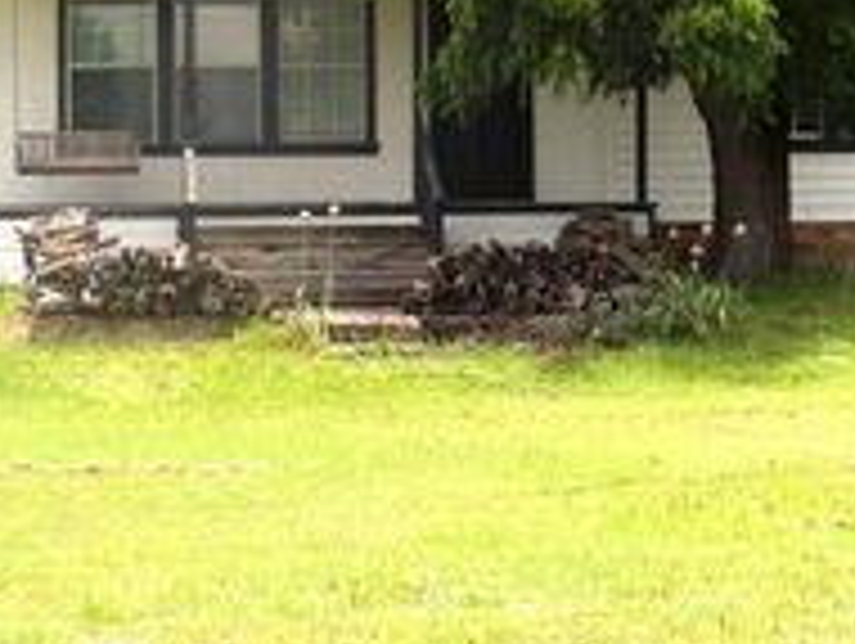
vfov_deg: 12.2
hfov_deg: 16.3
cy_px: 151
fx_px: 2992
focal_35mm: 121
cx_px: 436
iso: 80
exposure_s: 1/680
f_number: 4.1
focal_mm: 8.3
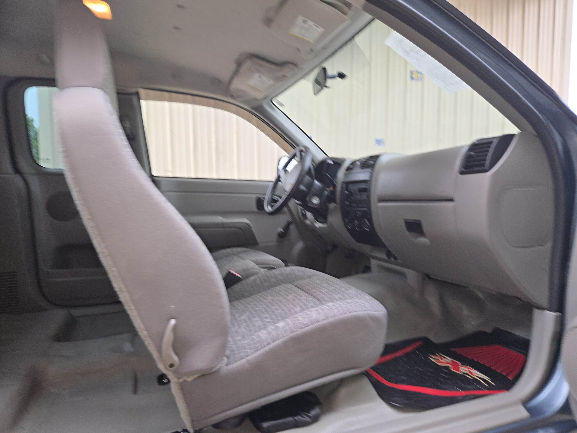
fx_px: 383
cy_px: 216
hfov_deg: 73.9
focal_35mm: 23
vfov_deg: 58.9
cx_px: 288
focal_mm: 5.4
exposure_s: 1/60
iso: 50
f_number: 1.8
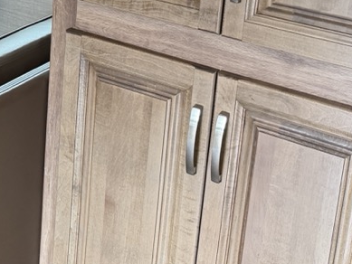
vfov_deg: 17.7
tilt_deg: -10.8
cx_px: -63
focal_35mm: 79
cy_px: -56
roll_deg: -3.3
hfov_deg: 22.8
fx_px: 804
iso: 200
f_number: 1.78
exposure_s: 1/103
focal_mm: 6.76
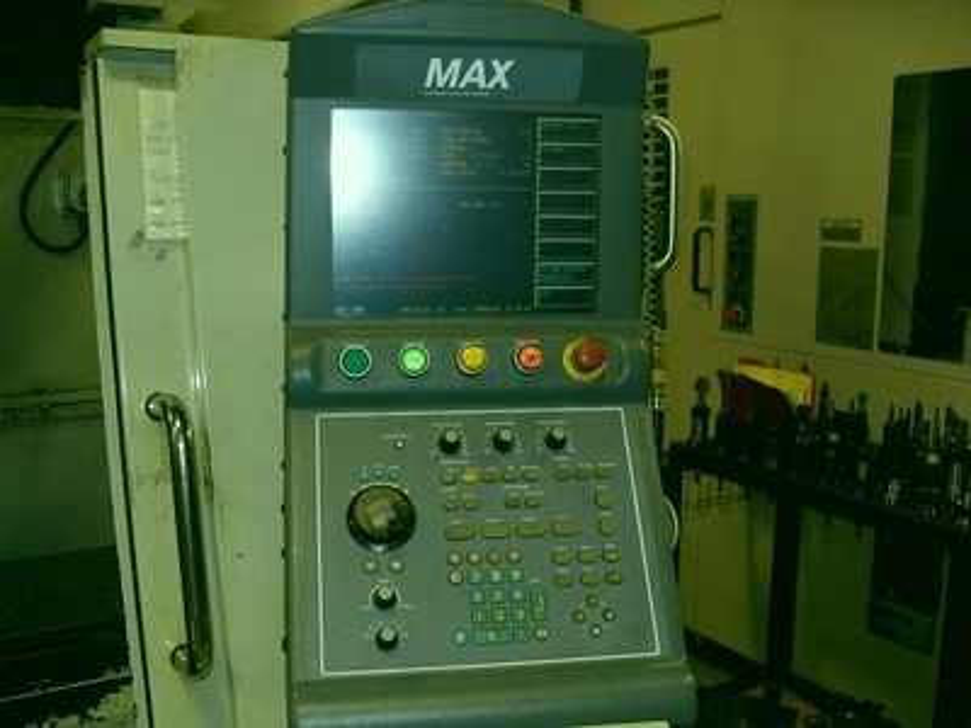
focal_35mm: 34
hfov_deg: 54.0
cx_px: 486
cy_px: 364
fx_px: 954
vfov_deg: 41.8
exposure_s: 1/45
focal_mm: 6.3
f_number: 2.8
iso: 100
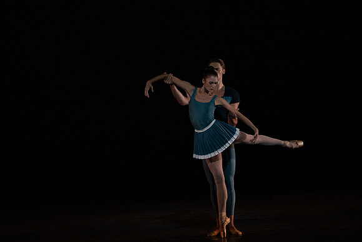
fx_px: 3540
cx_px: 181
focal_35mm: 352
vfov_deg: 3.9
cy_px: 121
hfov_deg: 5.9
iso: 8000
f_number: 5.6
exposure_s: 1/320
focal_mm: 352
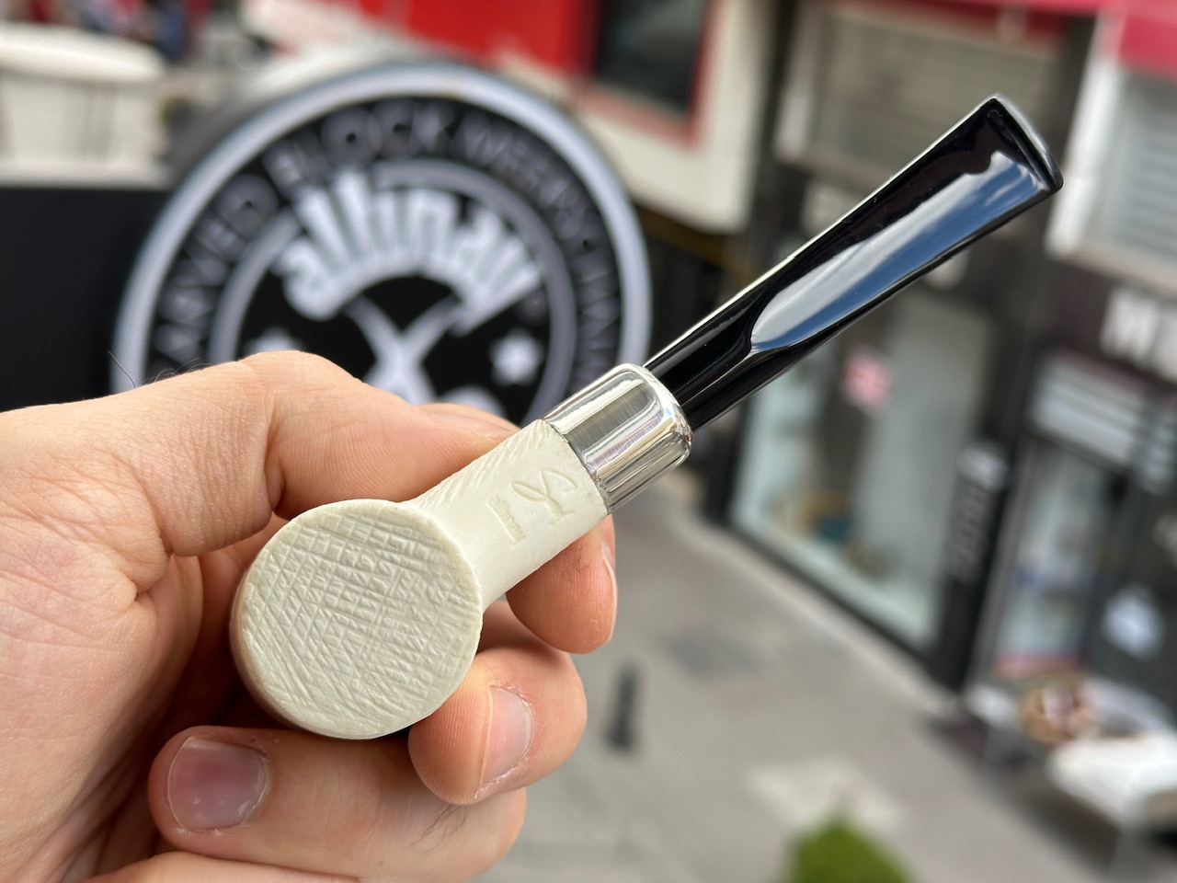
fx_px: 1632
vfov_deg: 30.3
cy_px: 442
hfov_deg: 39.7
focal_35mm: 48
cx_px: 588
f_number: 1.78
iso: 64
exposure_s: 1/475
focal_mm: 6.86
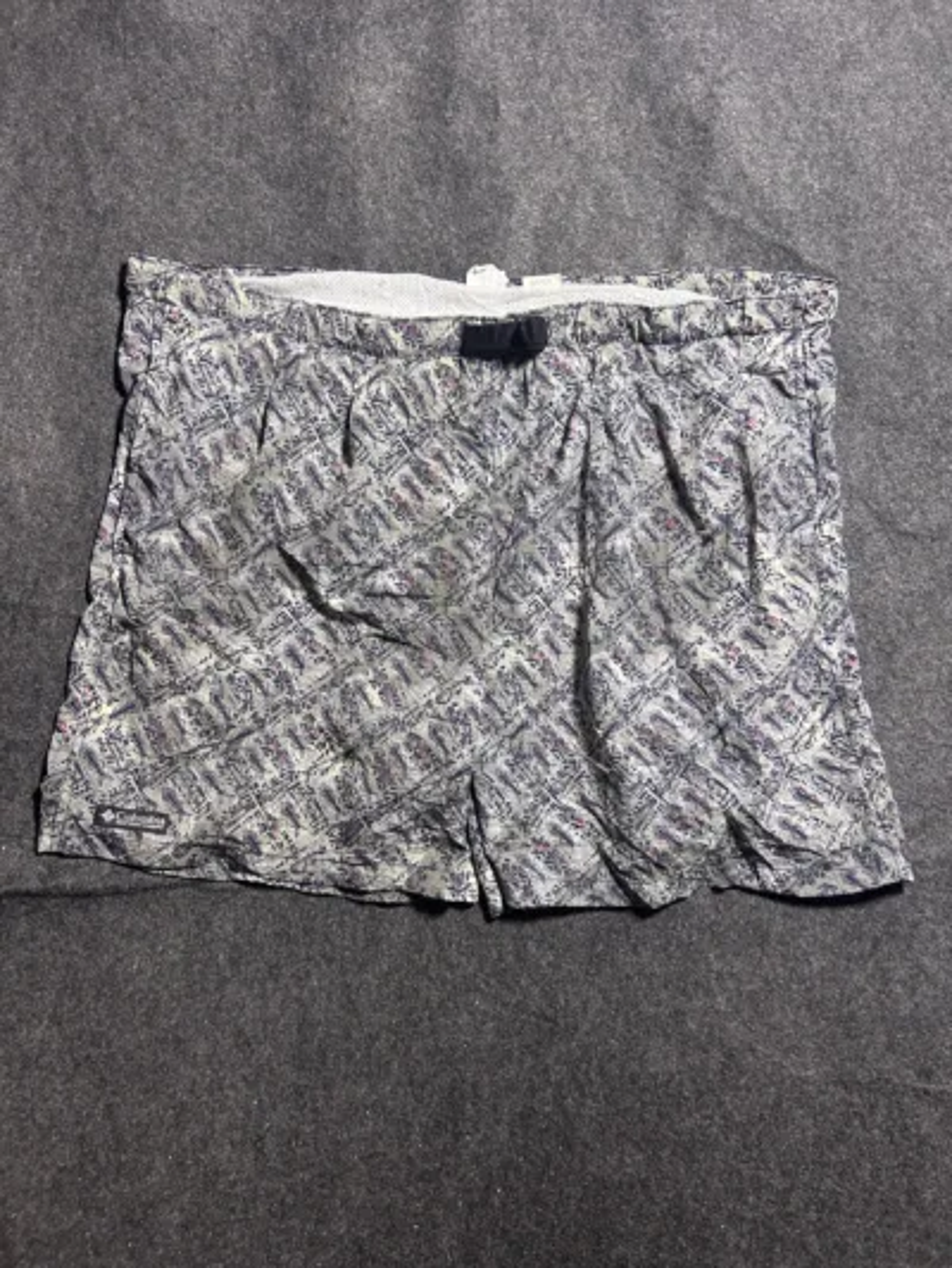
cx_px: 476
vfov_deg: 67.3
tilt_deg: -65.1
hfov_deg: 53.1
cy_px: 634
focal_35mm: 26
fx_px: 953
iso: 200
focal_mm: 5.7
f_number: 1.5
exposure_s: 1/50
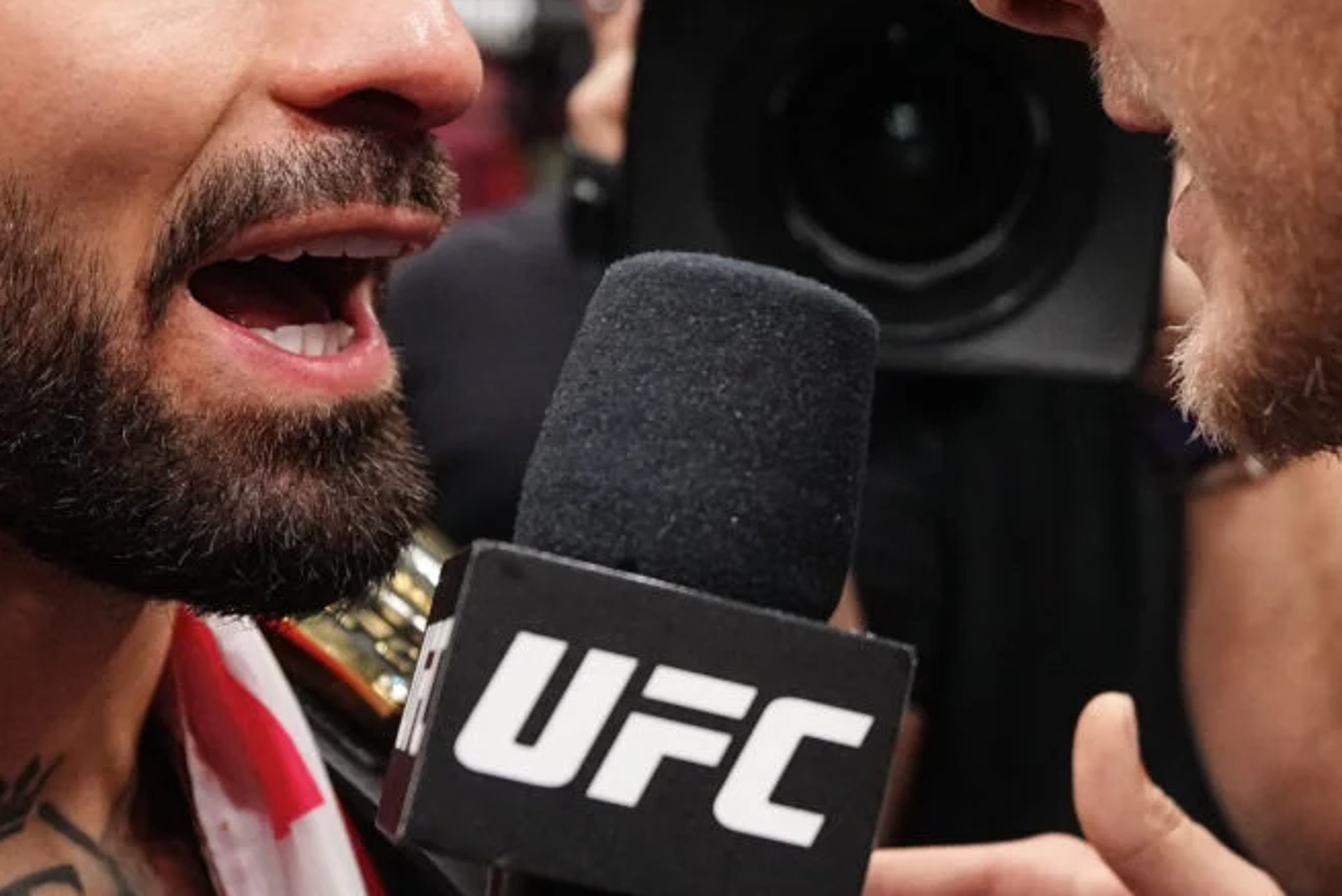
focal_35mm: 75
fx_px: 2796
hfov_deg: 26.6
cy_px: 261
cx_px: 1004
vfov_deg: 18.1
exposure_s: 1/1600
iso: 4000
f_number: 2.8
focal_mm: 24
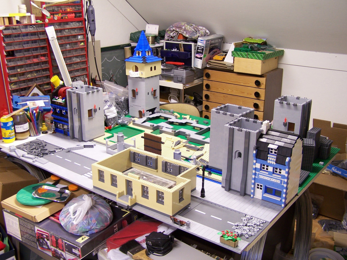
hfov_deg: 49.0
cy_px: 130
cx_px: 174
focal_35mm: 38
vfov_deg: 37.7
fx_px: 381
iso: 80
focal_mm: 6.3
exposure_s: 1/4
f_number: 2.8
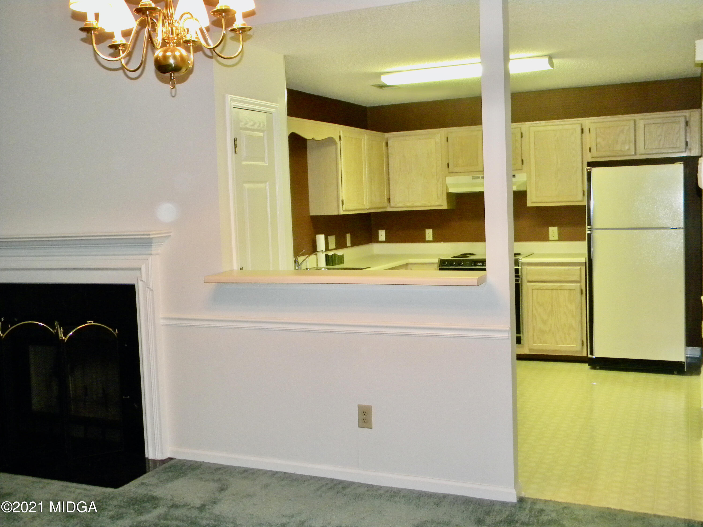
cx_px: 352
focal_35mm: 36
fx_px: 731
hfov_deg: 51.4
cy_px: 264
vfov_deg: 39.7
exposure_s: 1/30
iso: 400
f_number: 3.7
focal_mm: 6.4
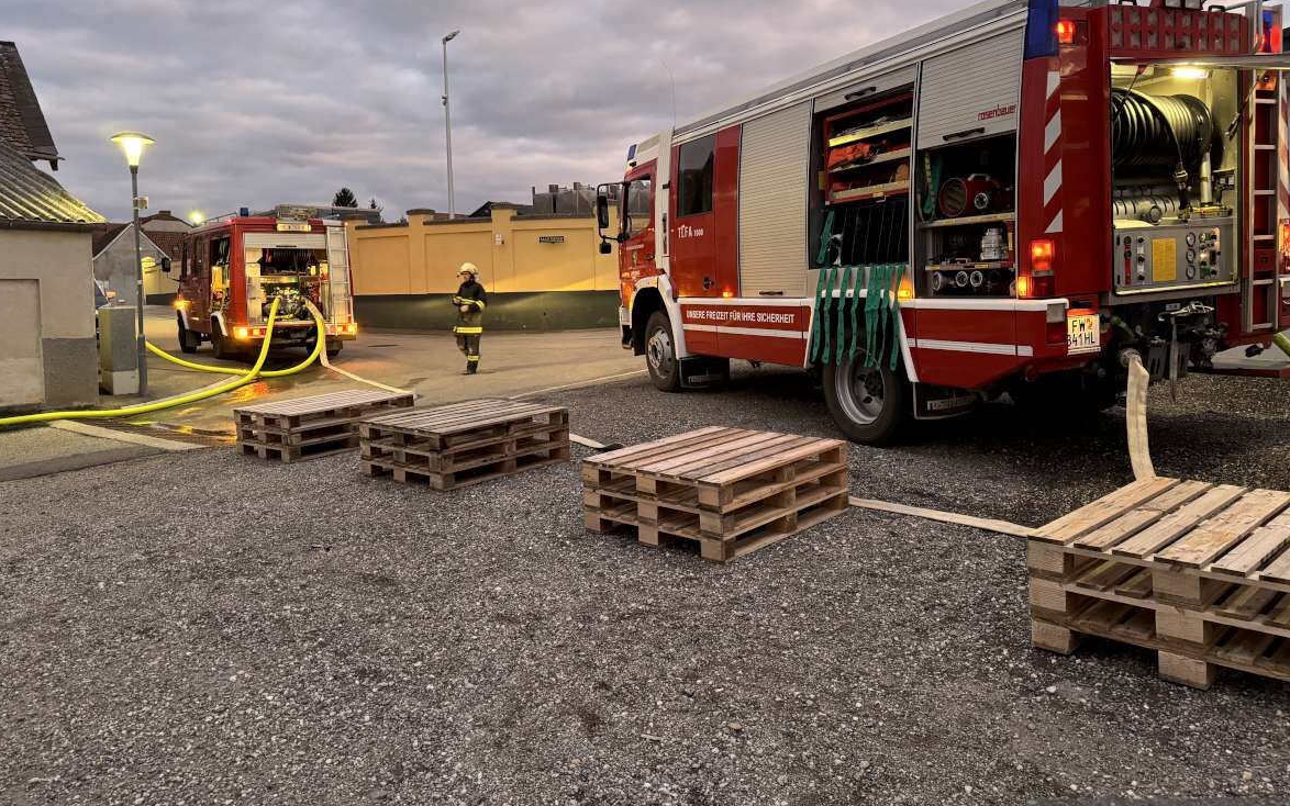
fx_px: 914
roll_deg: +1.5
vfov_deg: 47.5
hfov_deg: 70.4
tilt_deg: -3.0
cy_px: 351
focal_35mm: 26
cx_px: 632
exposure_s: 1/43
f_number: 1.78
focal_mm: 6.76
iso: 800
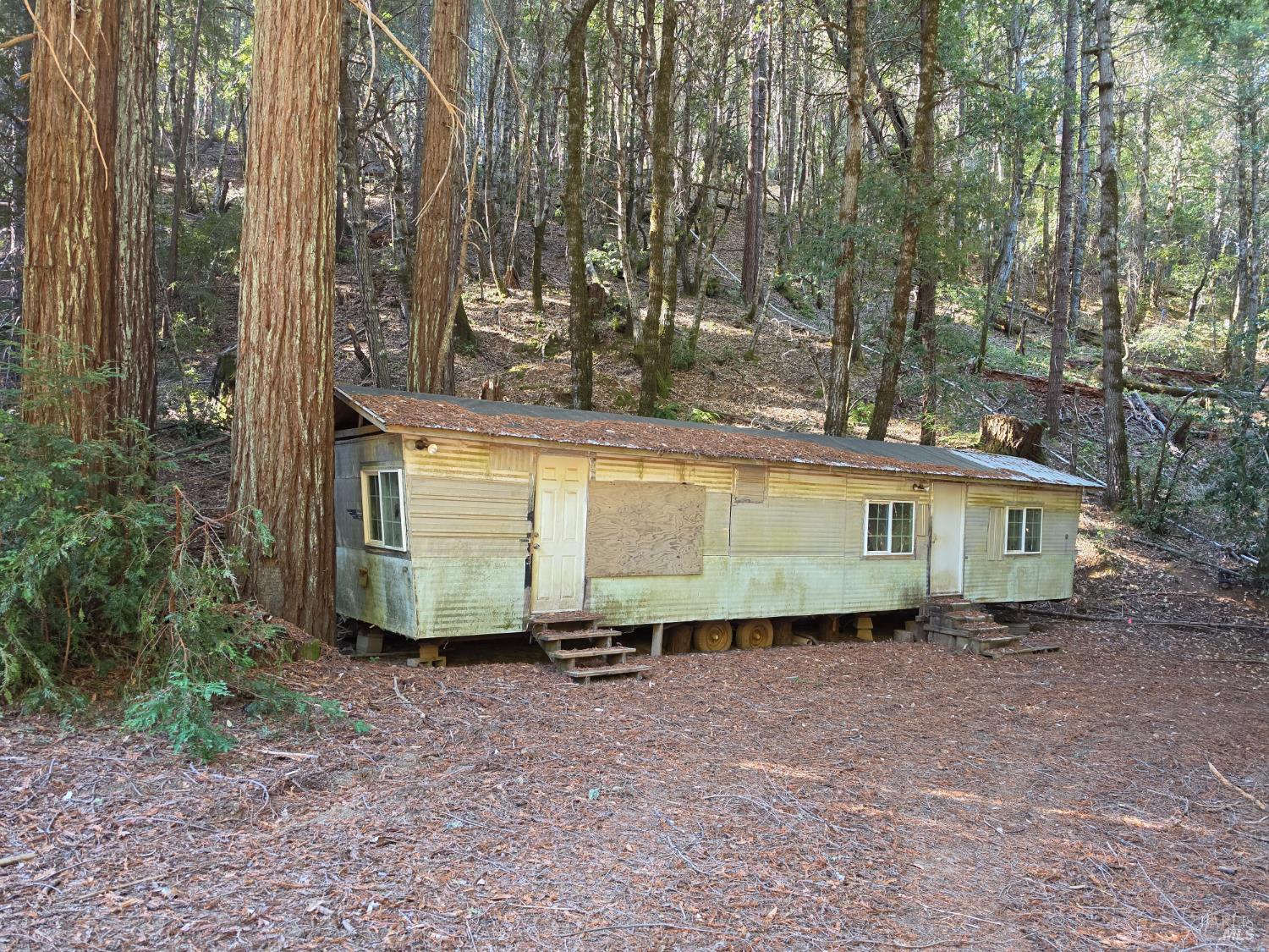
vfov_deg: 58.9
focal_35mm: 23
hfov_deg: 73.9
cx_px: 634
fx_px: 843
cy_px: 476
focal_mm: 6.5
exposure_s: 1/120
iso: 250
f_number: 1.4
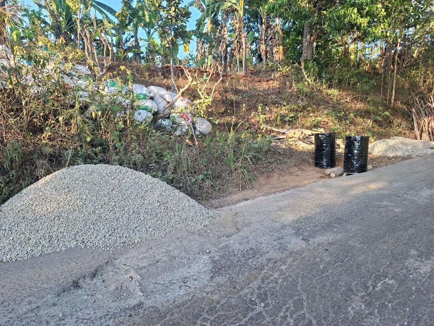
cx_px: 217
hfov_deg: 73.9
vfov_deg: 58.9
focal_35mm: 23
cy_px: 163
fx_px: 288
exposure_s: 1/216
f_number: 1.8
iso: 50
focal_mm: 5.54
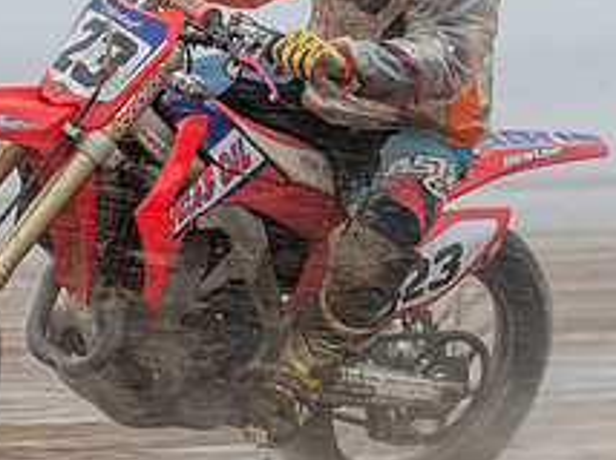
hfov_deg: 4.8
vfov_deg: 3.6
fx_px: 7306
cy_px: 246
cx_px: 190
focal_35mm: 411
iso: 200
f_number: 4
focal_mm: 105
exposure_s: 1/400
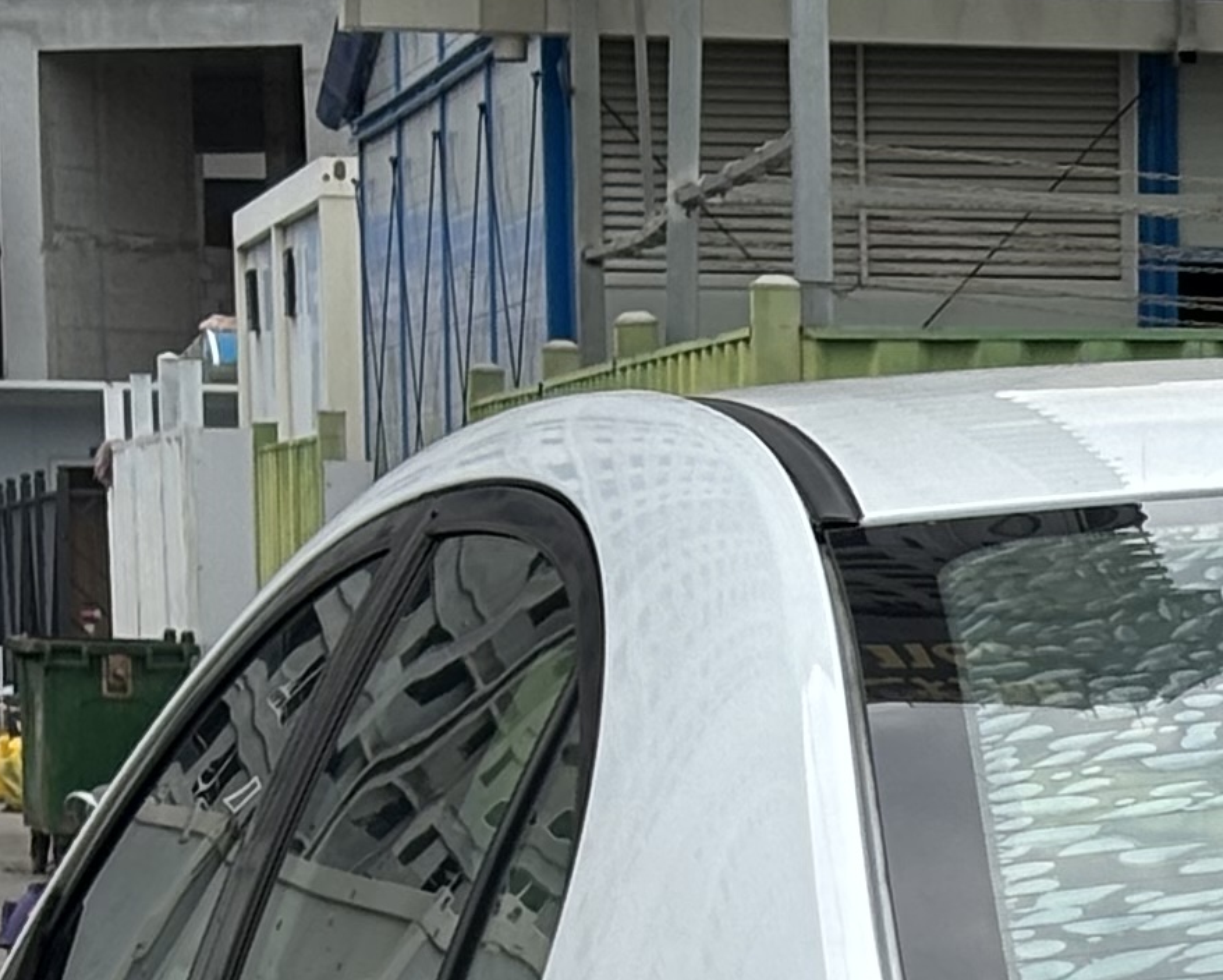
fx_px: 8436
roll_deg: -0.5
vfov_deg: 6.5
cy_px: 1796
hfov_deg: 8.1
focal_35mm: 233
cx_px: 1758
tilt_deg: -7.9
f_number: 1.6
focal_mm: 5.96
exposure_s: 1/1479
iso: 40
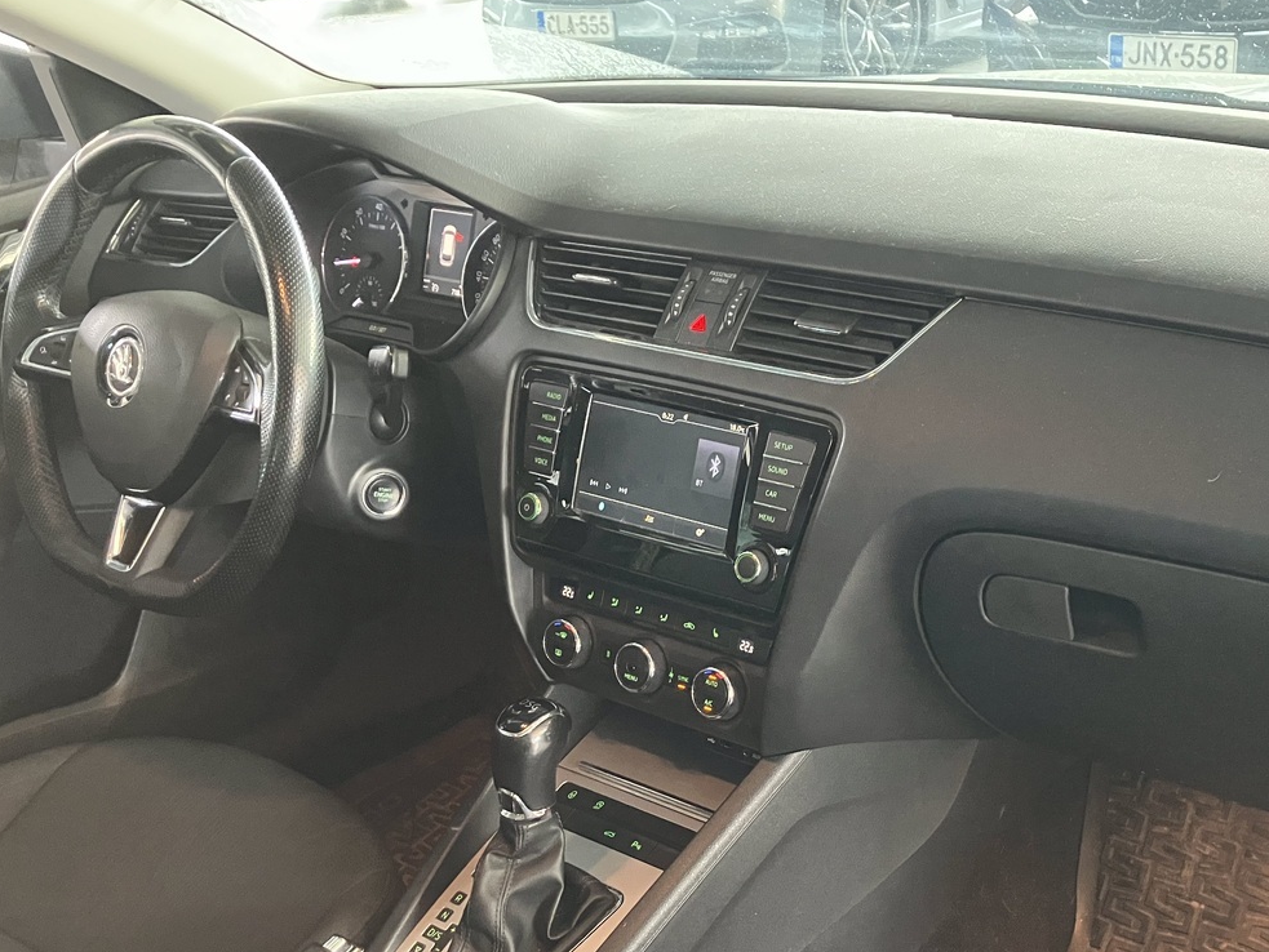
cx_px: 877
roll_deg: +4.1
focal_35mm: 41
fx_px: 1504
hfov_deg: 44.9
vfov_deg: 34.7
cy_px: 659
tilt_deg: -29.2
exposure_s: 1/30
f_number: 1.8
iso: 400
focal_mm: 3.99
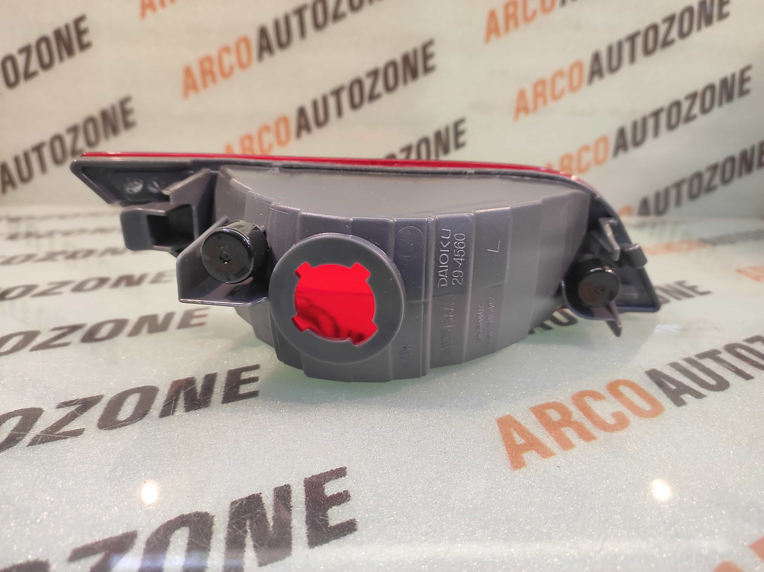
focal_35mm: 17
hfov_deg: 91.1
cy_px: 286
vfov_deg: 74.7
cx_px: 382
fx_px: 375
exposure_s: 1/33
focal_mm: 4.74
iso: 249
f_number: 1.79
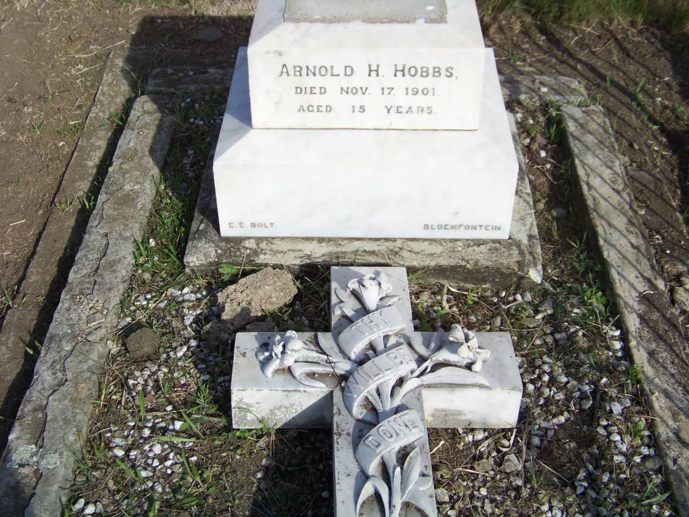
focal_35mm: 49
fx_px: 975
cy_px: 258
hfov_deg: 38.9
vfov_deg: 29.7
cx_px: 344
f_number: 2.8
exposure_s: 1/1000
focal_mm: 7.6
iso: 64
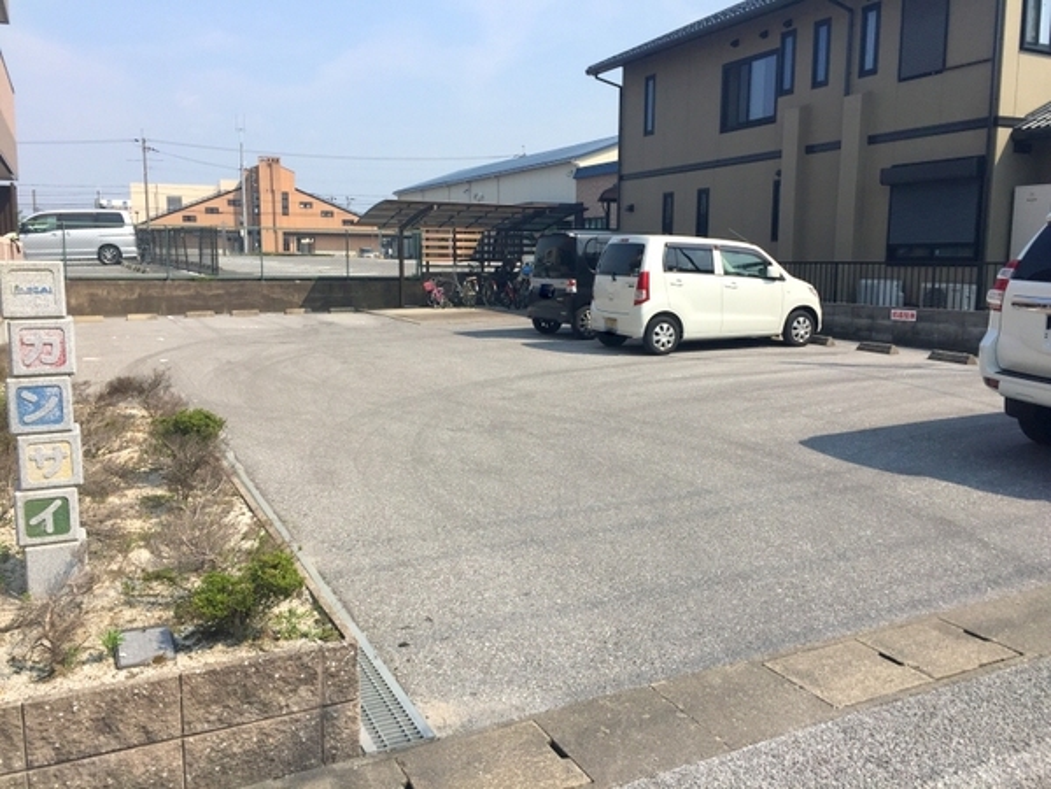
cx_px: 526
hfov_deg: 61.7
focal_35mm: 29
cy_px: 394
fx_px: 880
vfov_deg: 48.2
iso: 32
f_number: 2.2
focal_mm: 4.15
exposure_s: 1/2326
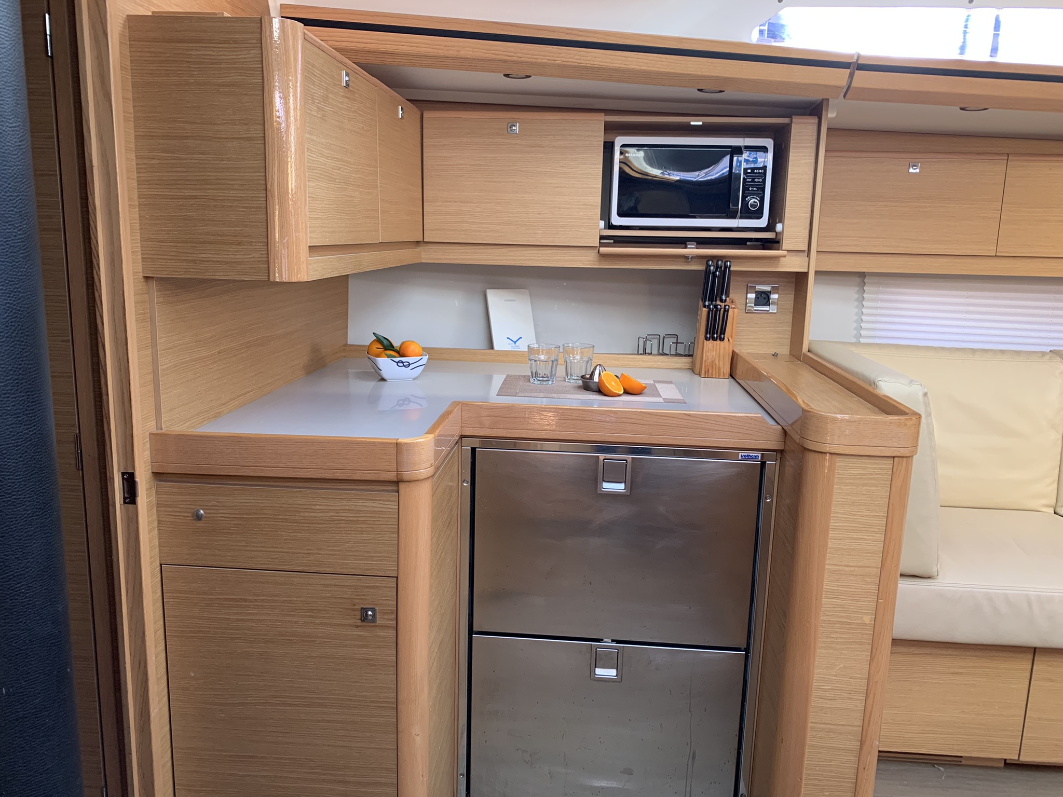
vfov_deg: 53.1
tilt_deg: -10.7
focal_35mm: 26
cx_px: 532
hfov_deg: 67.3
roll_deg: -0.8
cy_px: 398
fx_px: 798
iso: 100
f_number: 1.8
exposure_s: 1/93
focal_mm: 4.25
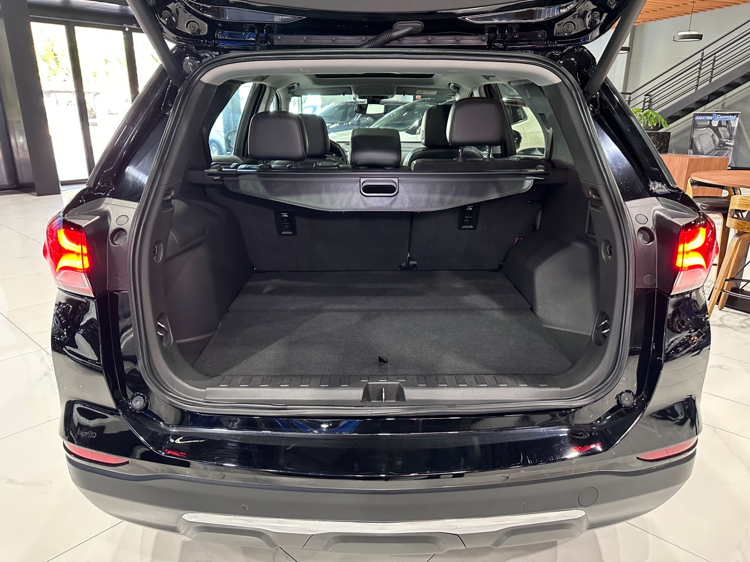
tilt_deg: -18.0
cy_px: 281
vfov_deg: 56.8
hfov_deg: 71.6
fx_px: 520
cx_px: 375
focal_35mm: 24
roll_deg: -0.4
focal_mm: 6.86
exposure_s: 1/60
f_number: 1.78
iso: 640
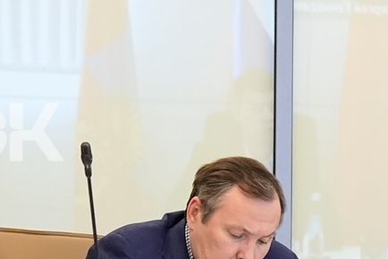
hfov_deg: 5.1
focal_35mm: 373
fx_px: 4023
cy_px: 501
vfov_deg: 3.7
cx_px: 1312
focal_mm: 50
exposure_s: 1/125
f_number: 4
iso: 2500
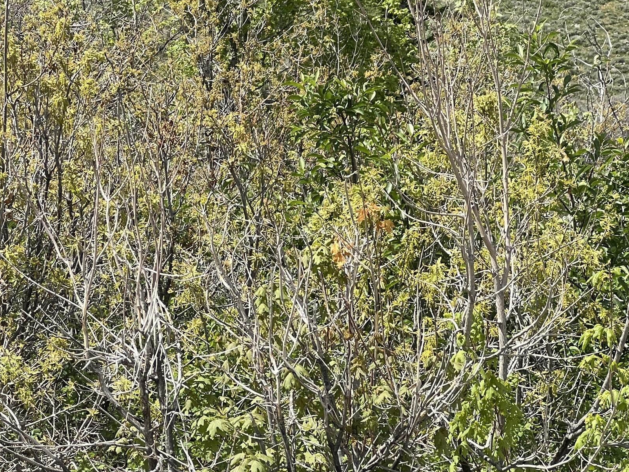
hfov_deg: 13.7
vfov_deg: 10.3
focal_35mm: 144
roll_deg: +4.0
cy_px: 123
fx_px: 2617
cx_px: 220
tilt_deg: -5.4
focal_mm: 9
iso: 32
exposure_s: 1/589
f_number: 2.8
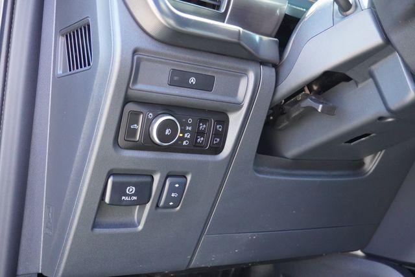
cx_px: 208
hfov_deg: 46.4
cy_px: 138
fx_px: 485
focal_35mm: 42
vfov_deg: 32.0
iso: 2500
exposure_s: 1/160
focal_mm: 28
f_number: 4.5
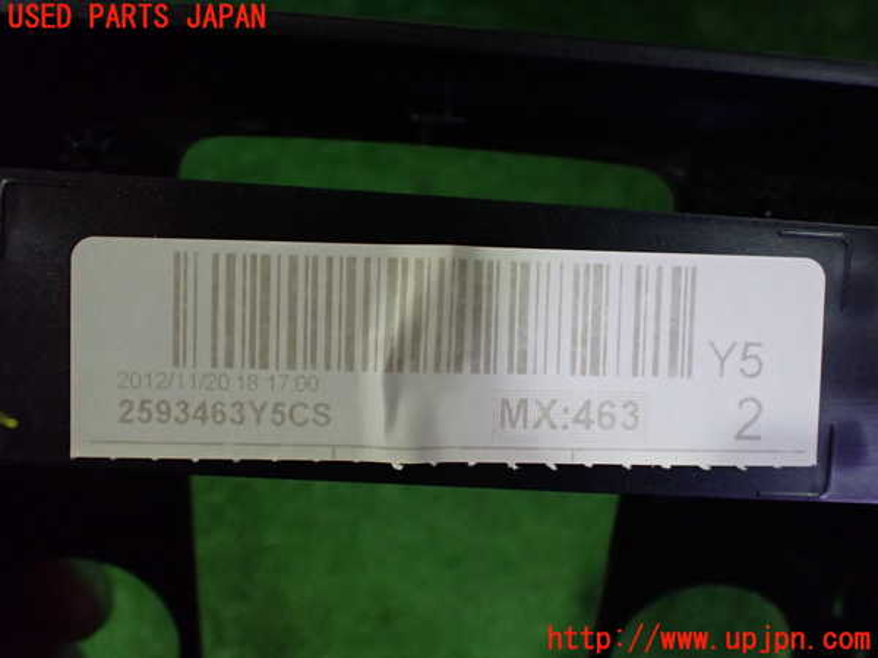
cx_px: 439
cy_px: 329
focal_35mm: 30
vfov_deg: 46.8
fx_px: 761
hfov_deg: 60.0
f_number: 2.3
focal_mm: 5.4
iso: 800
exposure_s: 1/80
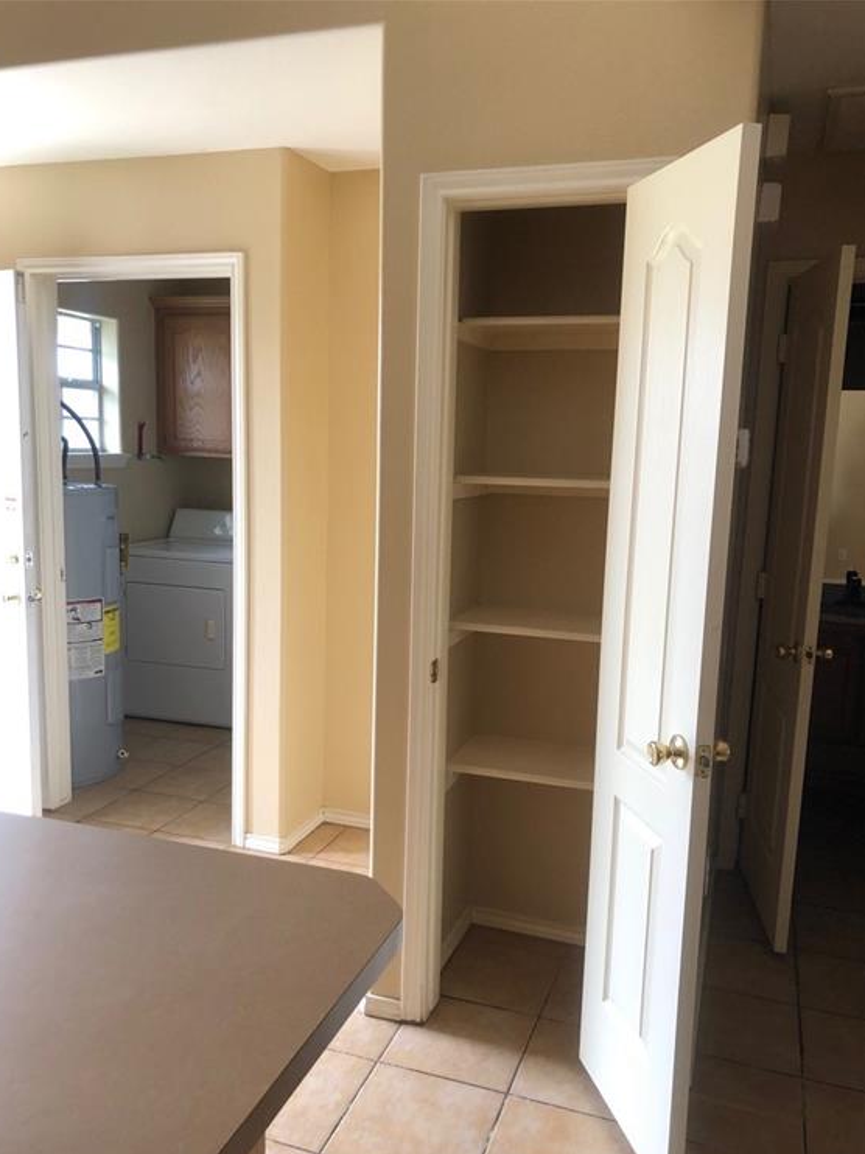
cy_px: 596
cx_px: 428
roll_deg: -2.2
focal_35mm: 29
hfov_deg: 48.2
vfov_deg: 61.7
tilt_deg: -6.3
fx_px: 967
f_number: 1.8
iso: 32
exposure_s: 1/30
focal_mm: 4
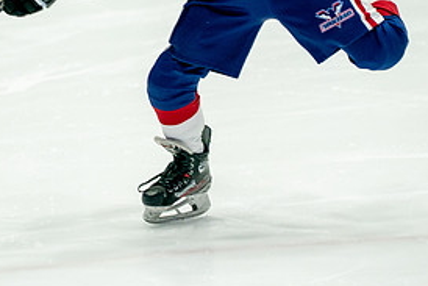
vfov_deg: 3.4
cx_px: 133
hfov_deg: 5.1
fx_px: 4817
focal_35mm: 405
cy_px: 70
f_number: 2.8
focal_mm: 150
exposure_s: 1/800
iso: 1600
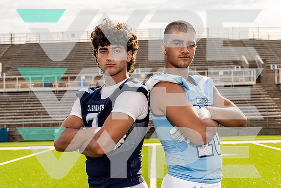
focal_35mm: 70
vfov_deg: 19.5
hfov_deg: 28.8
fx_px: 546
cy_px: 94
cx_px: 140
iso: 100
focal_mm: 70
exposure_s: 1/250
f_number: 7.1
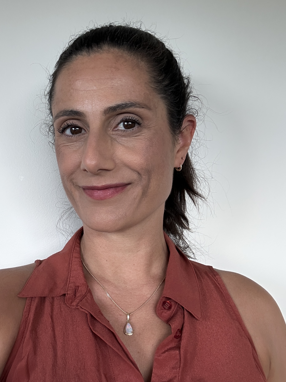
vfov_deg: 60.0
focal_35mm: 30
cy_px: 191
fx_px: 330
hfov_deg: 46.8
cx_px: 143
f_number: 1.9
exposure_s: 1/60
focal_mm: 2.69
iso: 80
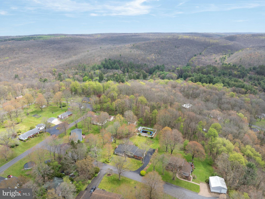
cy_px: 100
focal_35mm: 24
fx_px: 184
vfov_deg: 56.8
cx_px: 132
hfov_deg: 71.6
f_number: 6.3
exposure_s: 1/200
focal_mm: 12.29
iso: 100
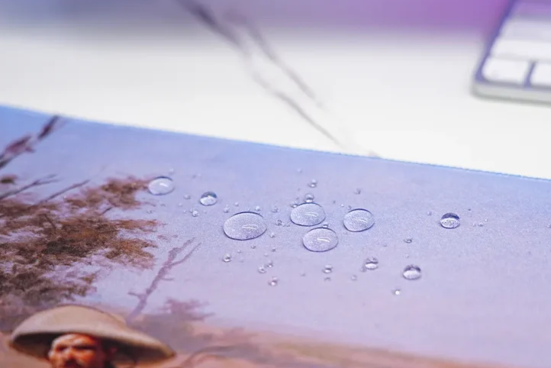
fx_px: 1378
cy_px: 229
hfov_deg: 22.6
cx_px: 290
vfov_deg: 15.2
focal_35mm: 90
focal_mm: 65
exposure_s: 1/125
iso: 640
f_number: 4
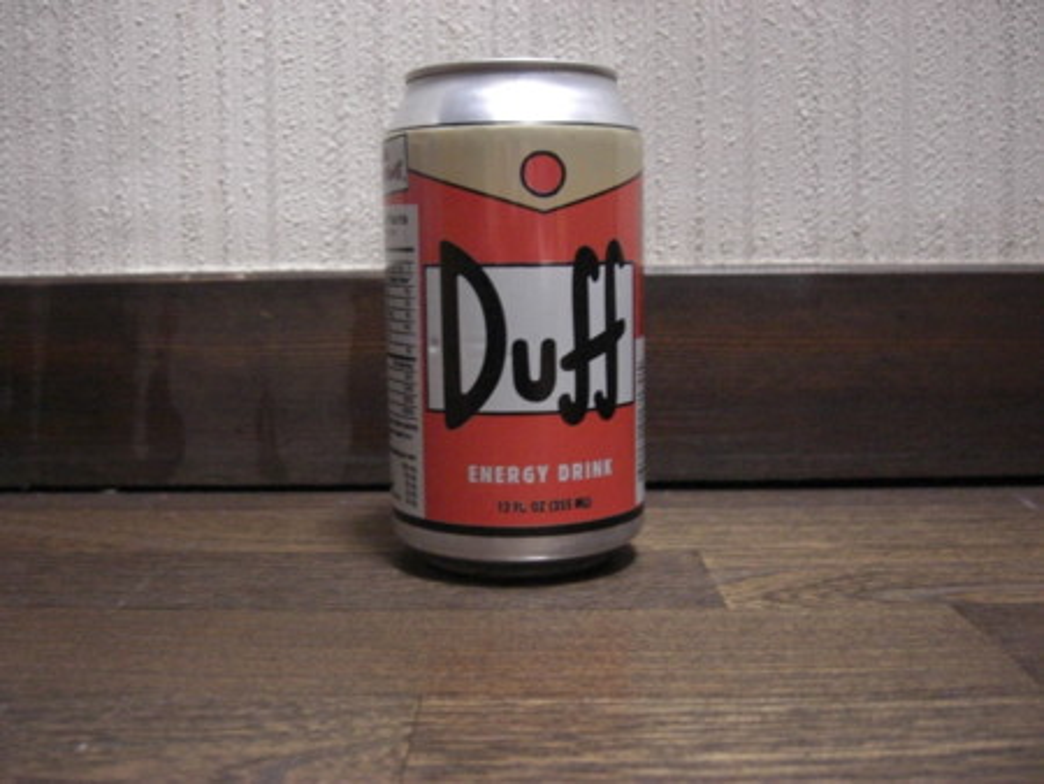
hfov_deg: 49.0
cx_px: 522
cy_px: 392
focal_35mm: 38
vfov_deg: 37.8
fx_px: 1147
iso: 800
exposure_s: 1/8
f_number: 2.8
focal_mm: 7.9
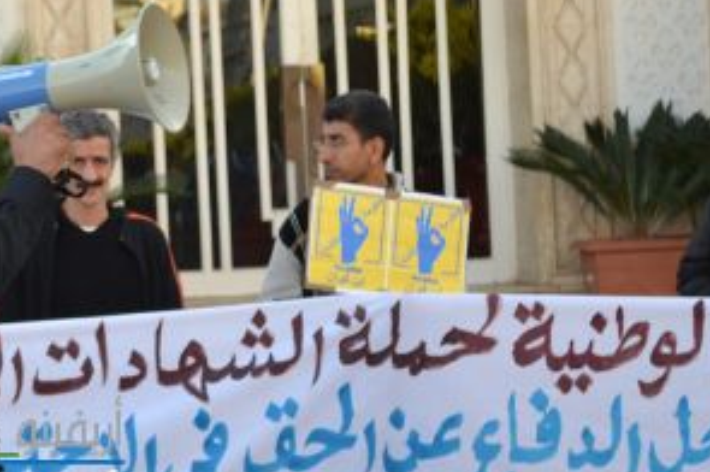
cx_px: -55
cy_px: 137
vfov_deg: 7.6
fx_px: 3528
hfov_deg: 11.3
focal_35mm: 179
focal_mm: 55
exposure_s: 1/125
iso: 220
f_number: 5.6
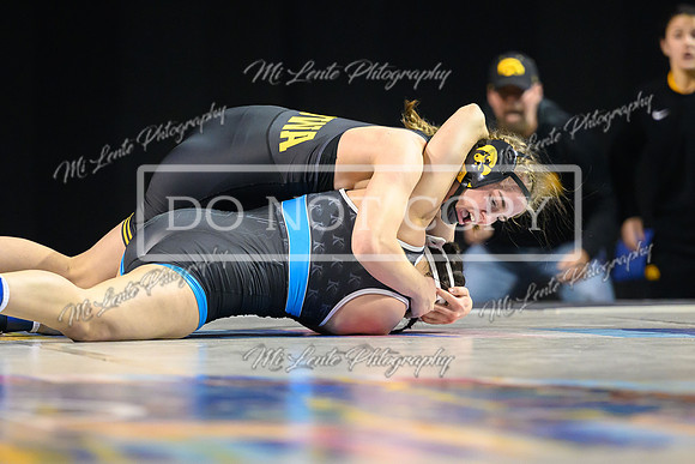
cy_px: 288
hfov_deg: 7.2
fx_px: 5499
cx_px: 338
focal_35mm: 285
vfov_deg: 4.8
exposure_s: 1/800
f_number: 2.8
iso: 4000
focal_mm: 175
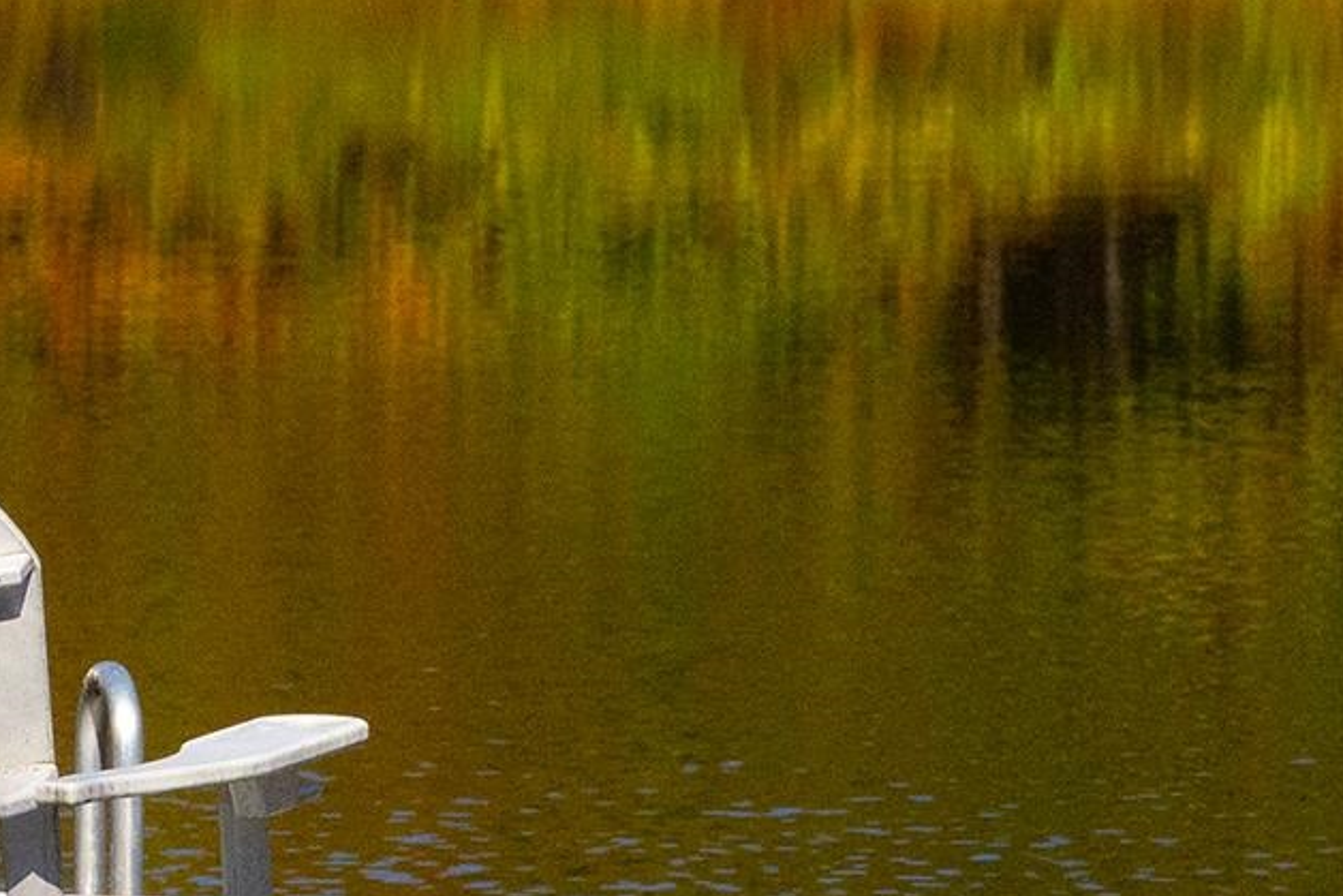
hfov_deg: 5.3
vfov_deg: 3.5
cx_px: -205
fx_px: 14440
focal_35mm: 387
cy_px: 1121
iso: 320
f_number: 4
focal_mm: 49.51
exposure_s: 1/8000
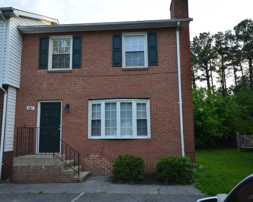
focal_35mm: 33
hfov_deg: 54.7
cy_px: 100
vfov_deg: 45.1
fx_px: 244
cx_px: 115
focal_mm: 19
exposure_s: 1/100
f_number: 9
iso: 400
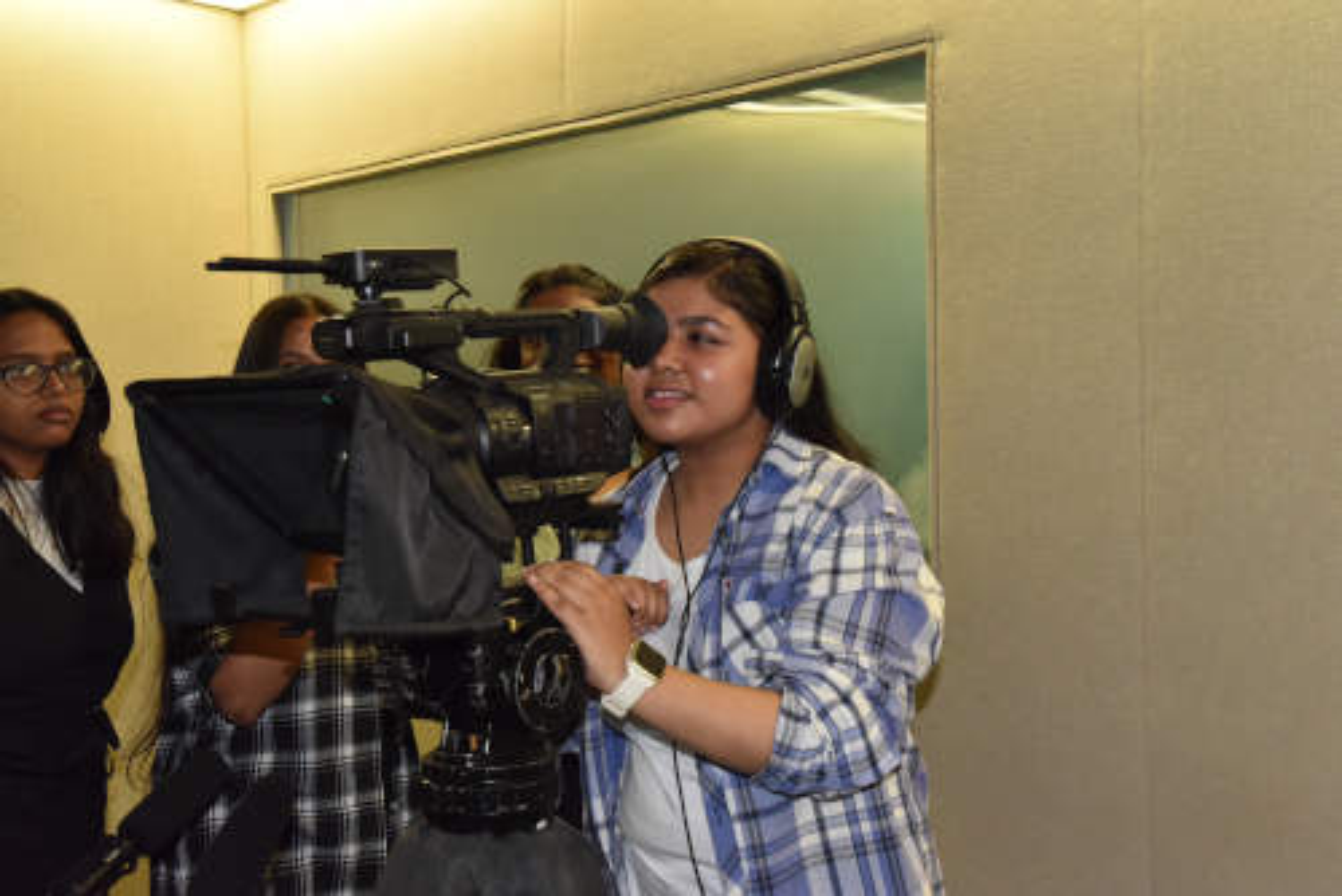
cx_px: 671
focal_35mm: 48
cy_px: 448
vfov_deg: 28.1
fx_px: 1790
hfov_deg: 41.1
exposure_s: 1/60
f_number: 4
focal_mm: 48
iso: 3200
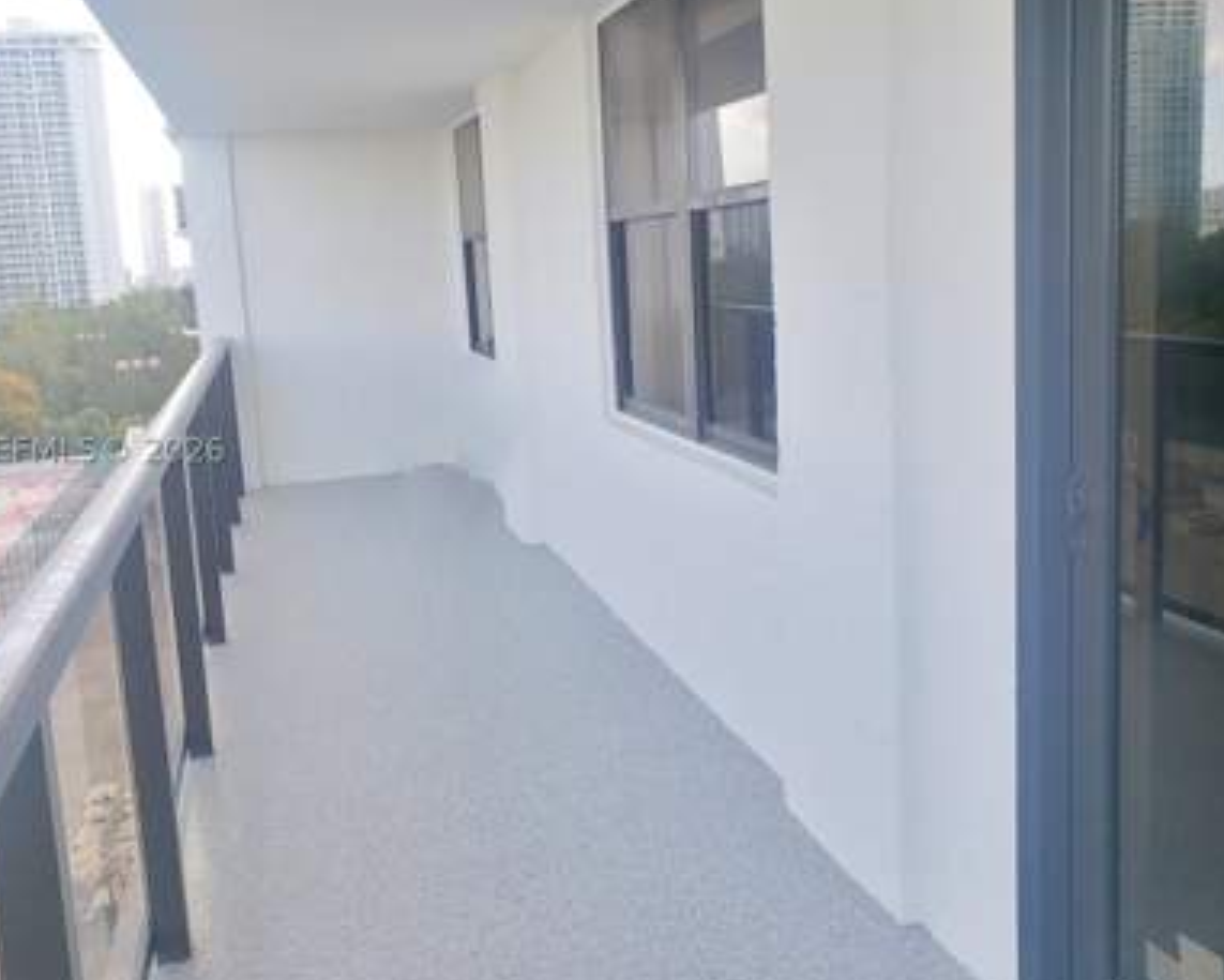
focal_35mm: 32
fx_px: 1160
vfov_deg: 45.8
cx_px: 520
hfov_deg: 55.4
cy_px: 450
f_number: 2.4
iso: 50
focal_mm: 4.3
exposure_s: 1/316
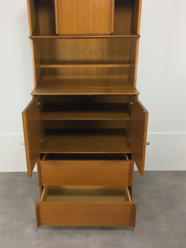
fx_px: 244
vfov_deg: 53.7
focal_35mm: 34
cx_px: 82
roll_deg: +0.5
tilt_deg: -19.9
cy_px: 105
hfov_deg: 41.7
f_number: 2.2
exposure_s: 1/30
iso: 64
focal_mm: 4.15
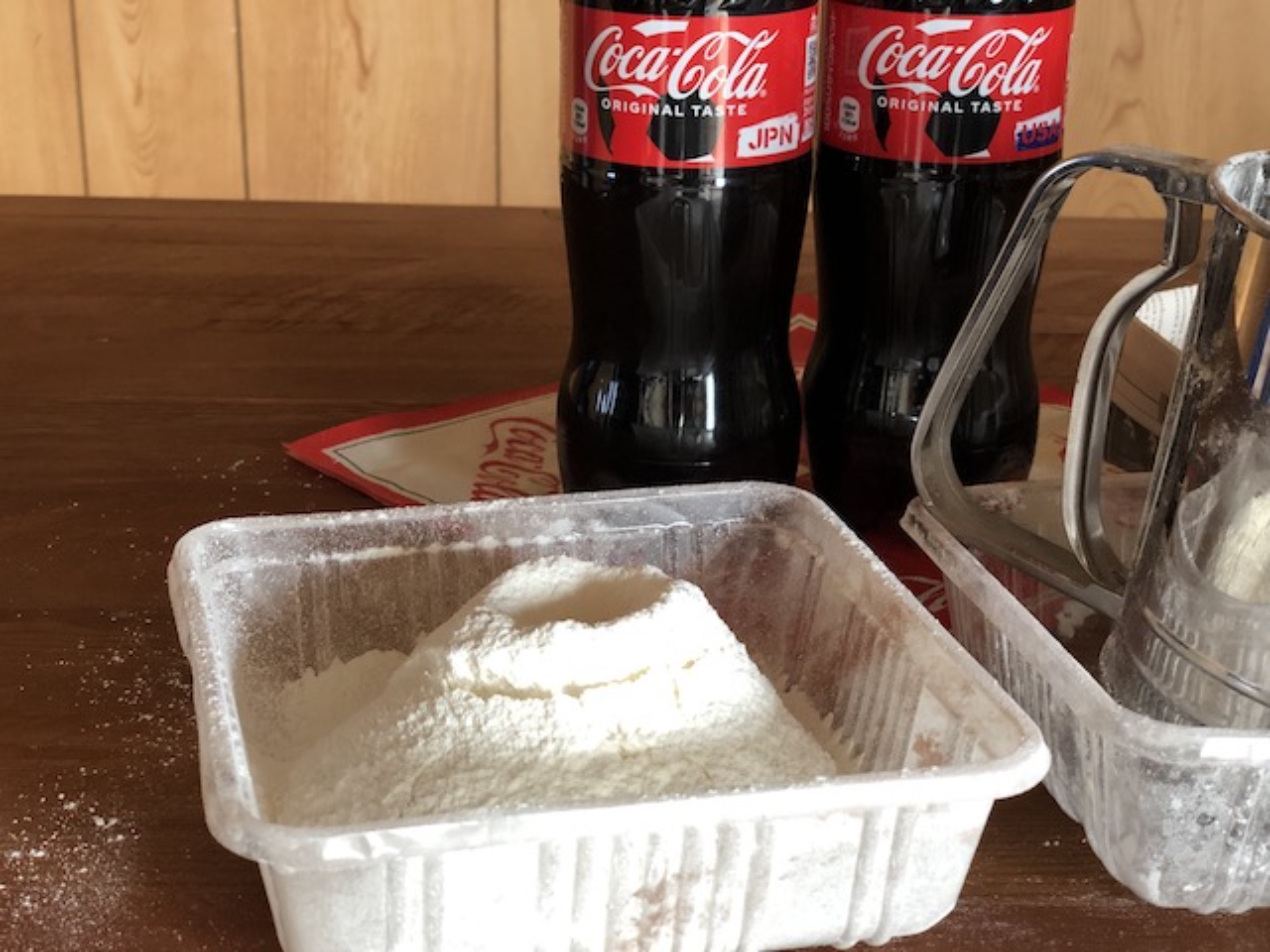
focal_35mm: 52
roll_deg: -1.5
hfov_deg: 36.8
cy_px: 476
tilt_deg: -22.8
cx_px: 635
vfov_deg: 28.0
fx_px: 1908
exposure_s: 1/30
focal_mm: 6
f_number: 2.4
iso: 100
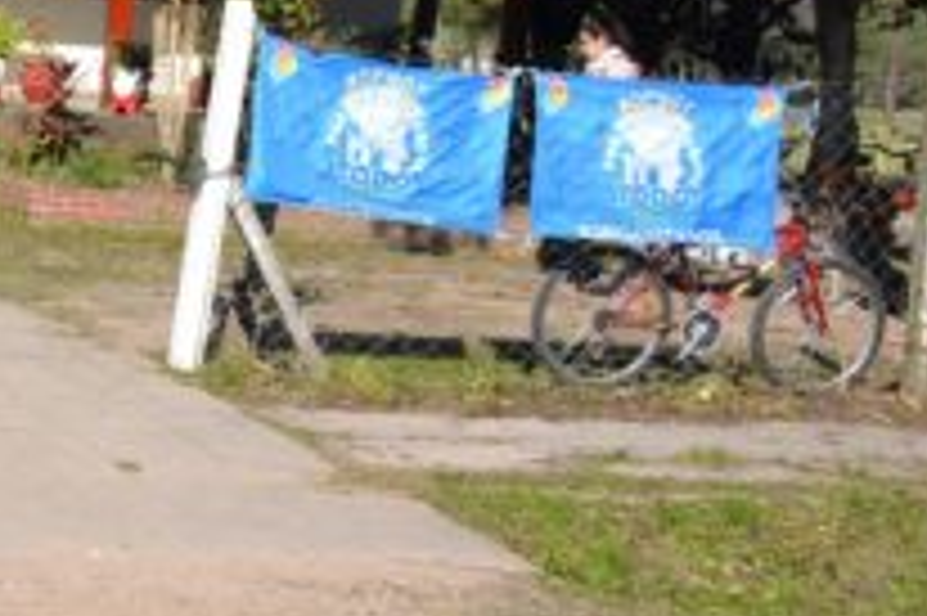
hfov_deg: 18.6
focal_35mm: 100
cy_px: 40
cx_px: -351
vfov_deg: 13.5
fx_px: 2585
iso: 100
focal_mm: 23
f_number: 8
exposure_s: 1/250
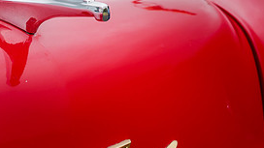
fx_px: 833
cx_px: 33
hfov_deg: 17.8
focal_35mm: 119
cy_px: -7
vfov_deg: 10.1
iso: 200
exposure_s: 1/320
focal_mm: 23
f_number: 3.5
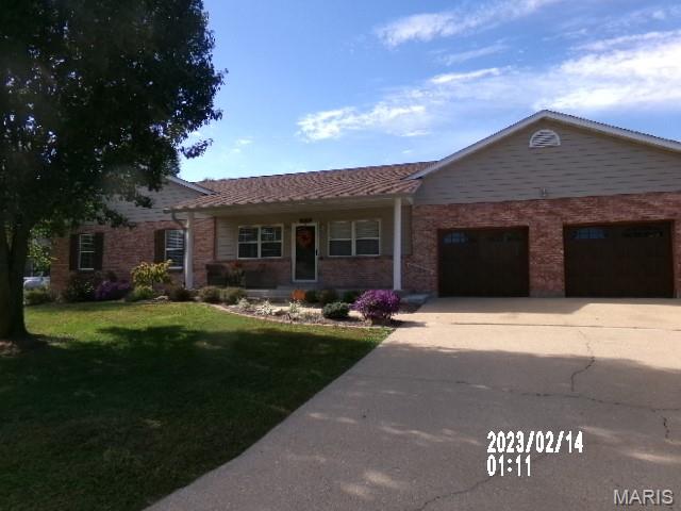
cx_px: 340
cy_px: 256
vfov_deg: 56.8
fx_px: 472
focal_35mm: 24
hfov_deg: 71.6
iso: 100
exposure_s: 1/550
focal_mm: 4.3
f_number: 3.7
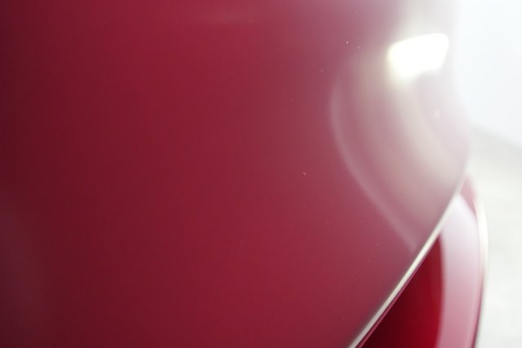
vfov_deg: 46.4
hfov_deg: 65.5
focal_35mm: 28
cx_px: 261
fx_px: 406
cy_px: 174
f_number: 4.5
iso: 8000
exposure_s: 1/100
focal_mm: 28
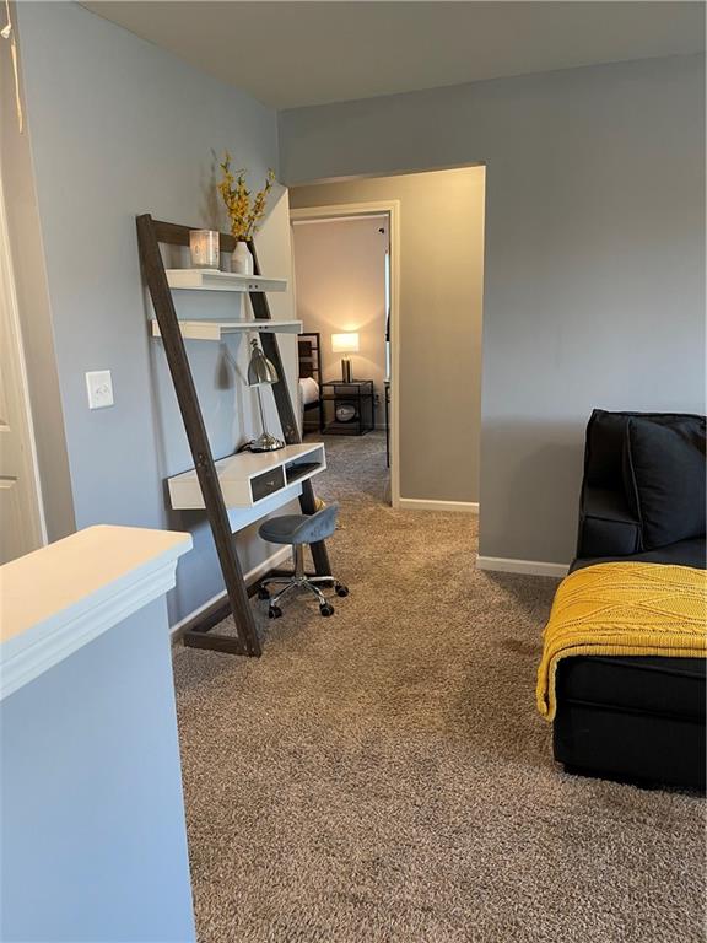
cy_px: 472
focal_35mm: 25
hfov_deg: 54.9
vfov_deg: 69.4
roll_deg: +1.5
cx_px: 354
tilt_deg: -13.0
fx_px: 681
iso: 160
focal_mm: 5.1
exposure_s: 1/60
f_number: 1.6
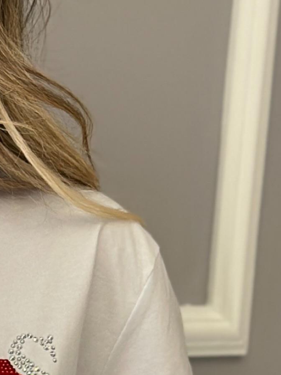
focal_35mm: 216
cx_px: -154
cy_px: 519
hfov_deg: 6.8
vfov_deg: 9.0
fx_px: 2338
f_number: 1.78
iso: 80
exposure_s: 1/251
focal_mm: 6.86
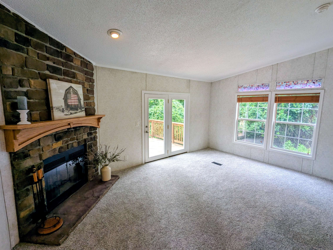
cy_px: 125
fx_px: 154
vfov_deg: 78.2
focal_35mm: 16
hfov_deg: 94.4
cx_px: 166
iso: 66
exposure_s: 1/54
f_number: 2.2
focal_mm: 2.35
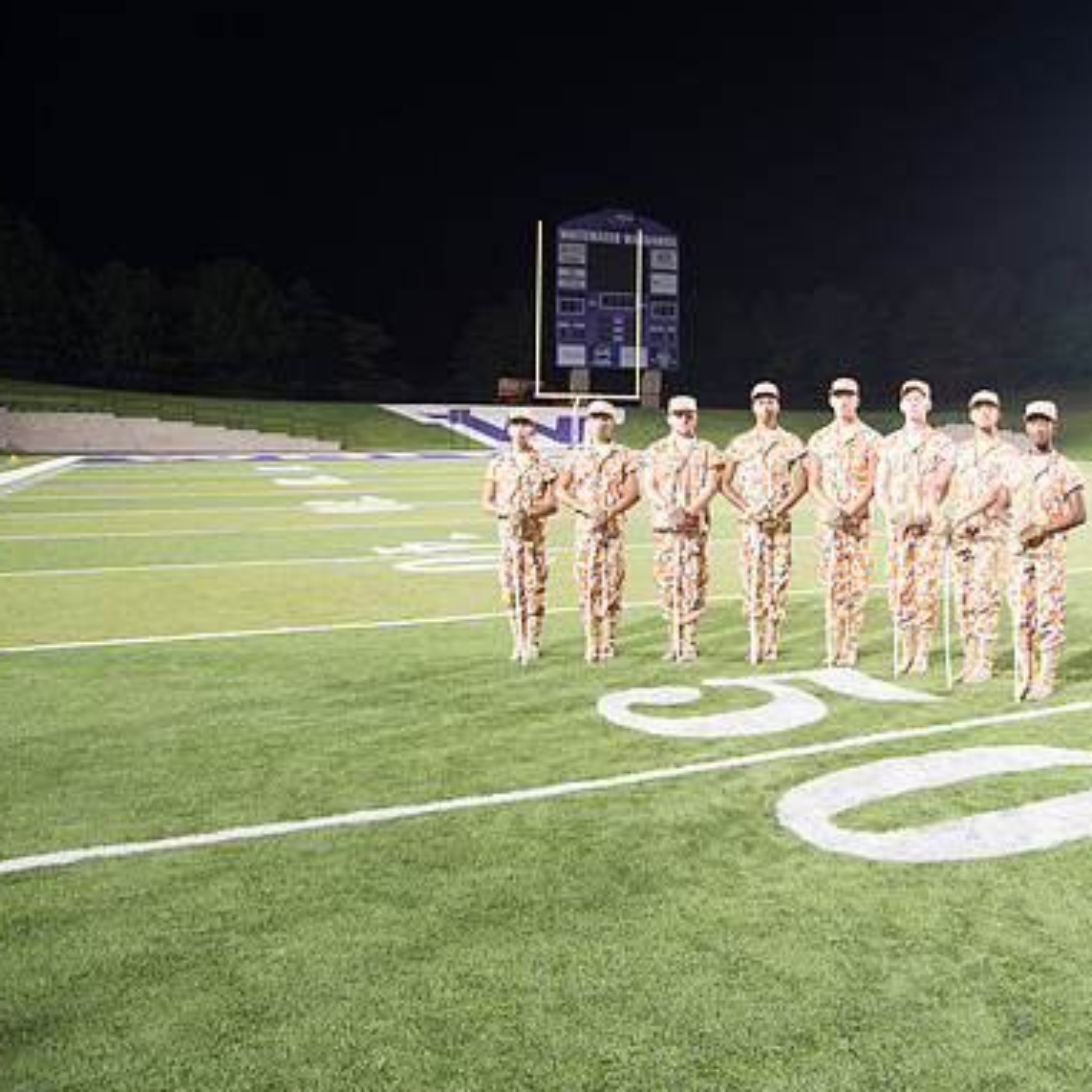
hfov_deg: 50.7
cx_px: 797
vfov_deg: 52.5
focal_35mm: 31
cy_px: 545
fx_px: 1106
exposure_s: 1/20
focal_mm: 24
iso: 1000
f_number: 5
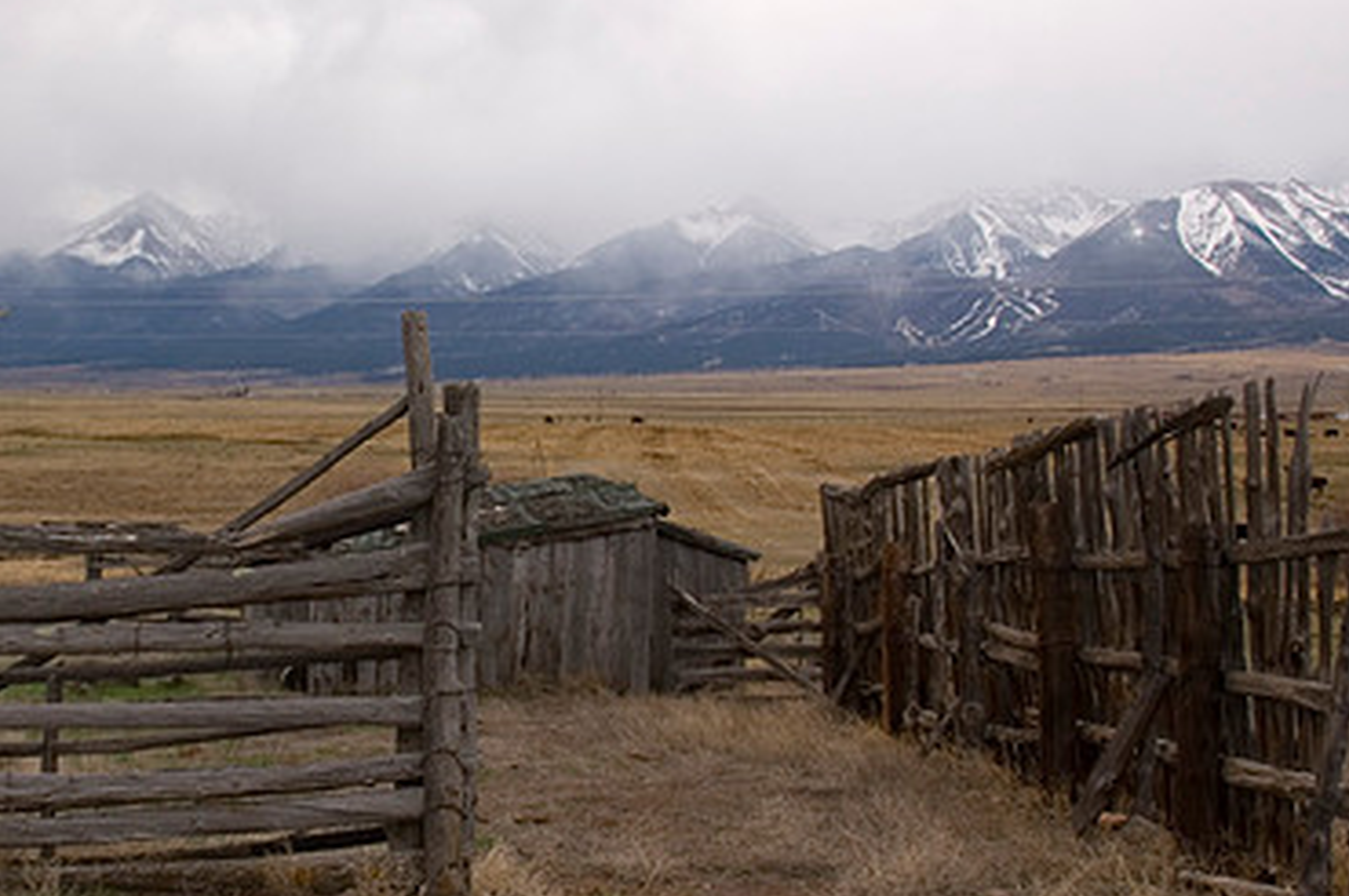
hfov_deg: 33.5
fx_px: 2201
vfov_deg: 23.0
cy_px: 452
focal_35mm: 59
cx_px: 350
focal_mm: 25
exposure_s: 1/1250
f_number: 4
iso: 200
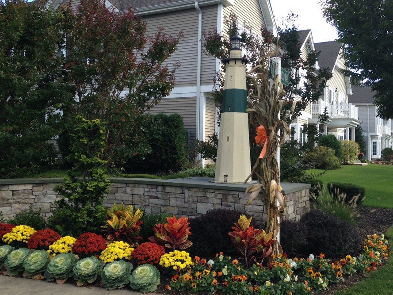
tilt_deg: +1.9
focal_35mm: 38
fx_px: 431
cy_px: 134
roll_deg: -1.3
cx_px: 209
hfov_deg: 48.9
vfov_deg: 37.7
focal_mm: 4.12
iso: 50
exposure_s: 1/341
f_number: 2.4
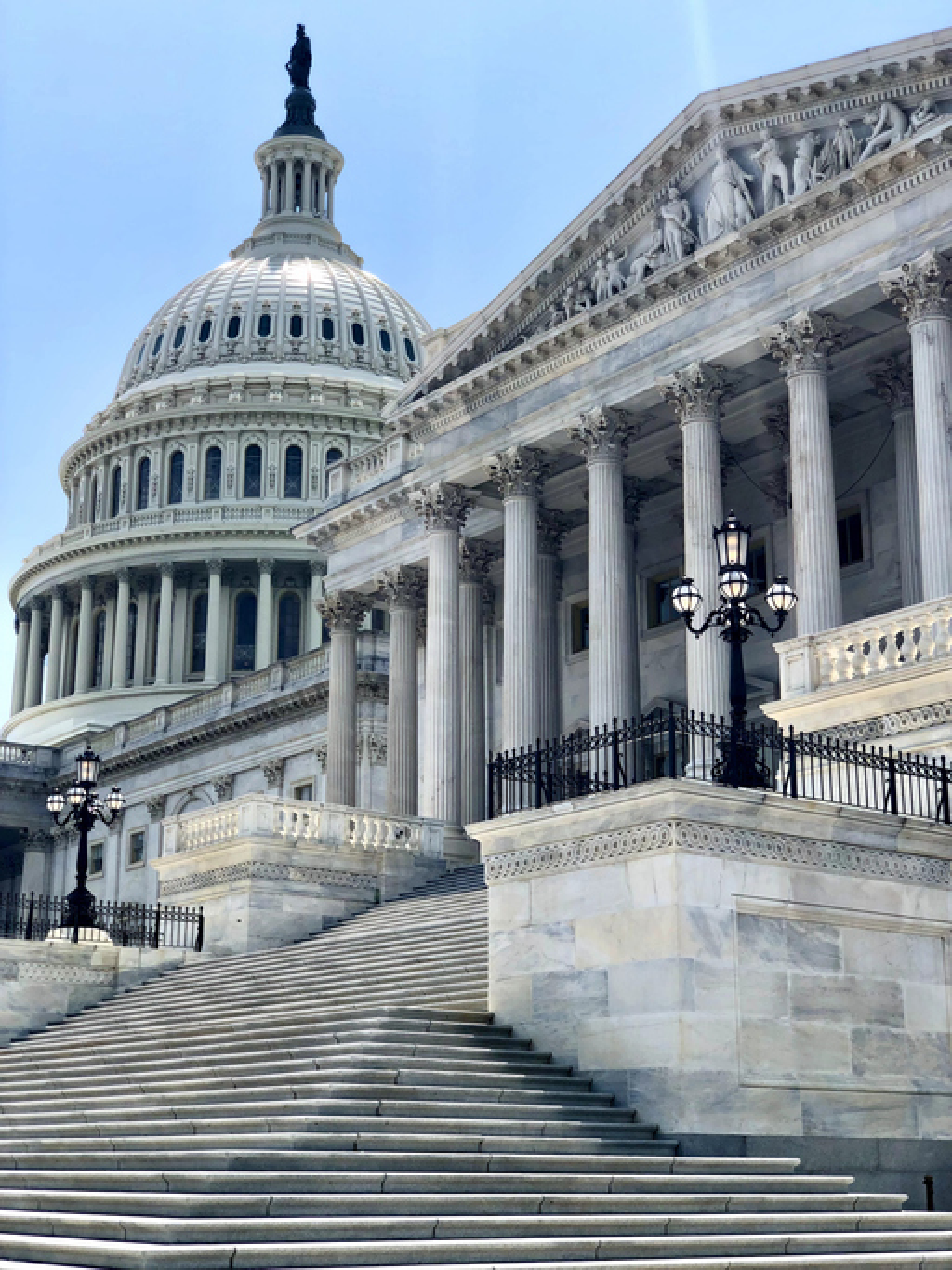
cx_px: 476
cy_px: 635
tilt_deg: +16.8
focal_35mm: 52
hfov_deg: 28.0
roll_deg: -0.7
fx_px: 1907
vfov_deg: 36.8
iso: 16
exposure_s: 1/1333
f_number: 2.4
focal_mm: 6
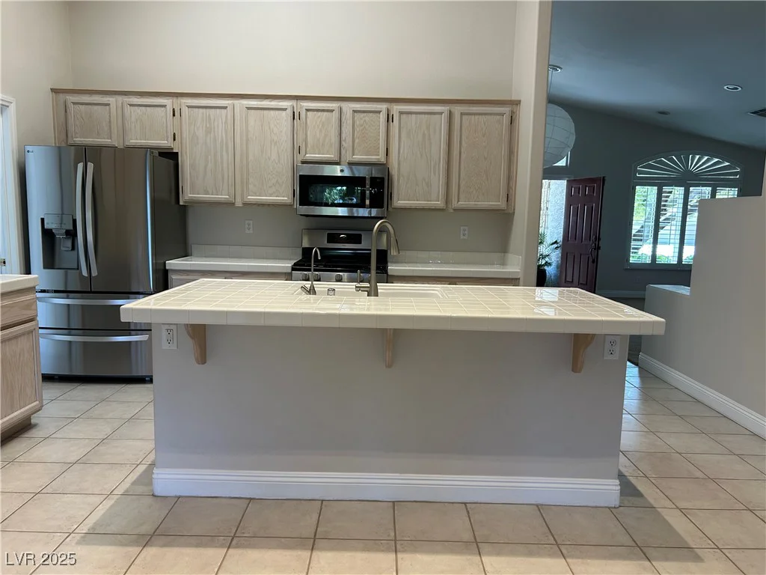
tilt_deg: -7.4
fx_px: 575
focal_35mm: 26
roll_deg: -1.9
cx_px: 383
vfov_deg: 53.1
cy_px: 288
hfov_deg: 67.3
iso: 80
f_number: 1.5
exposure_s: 1/120
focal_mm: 5.7
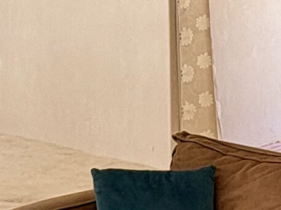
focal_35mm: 100
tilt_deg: +2.3
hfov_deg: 19.1
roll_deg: +1.3
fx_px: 812
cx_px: 6
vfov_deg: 14.3
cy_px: -50
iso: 40
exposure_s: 1/149
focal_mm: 2.22
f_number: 2.2
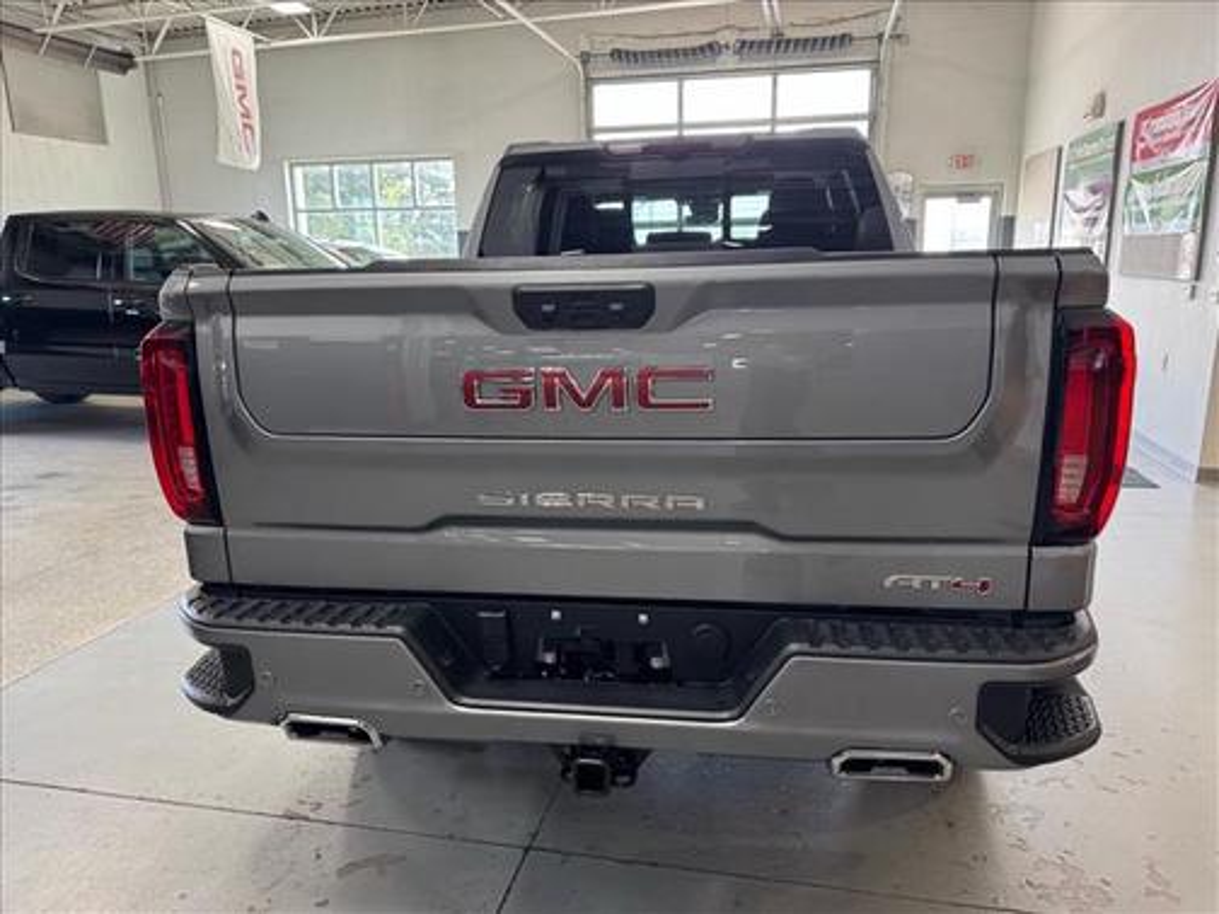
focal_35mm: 24
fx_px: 845
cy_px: 457
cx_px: 610
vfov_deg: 56.8
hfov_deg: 71.6
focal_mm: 6.76
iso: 160
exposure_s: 1/120
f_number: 1.78
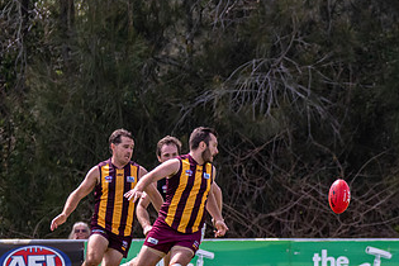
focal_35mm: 1068
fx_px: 11836
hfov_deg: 1.9
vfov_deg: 1.3
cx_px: 213
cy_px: 202
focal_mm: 350
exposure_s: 1/2500
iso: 800
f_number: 6.3
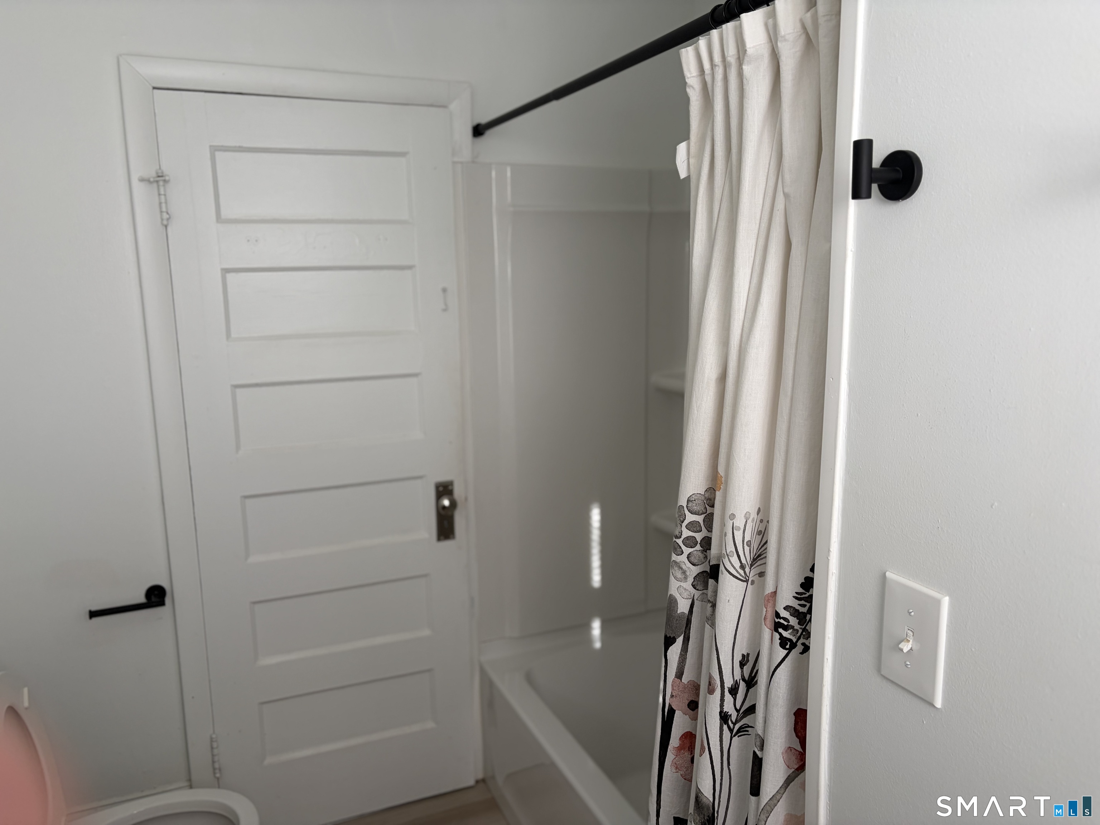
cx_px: 550
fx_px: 826
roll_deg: +1.1
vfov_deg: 53.1
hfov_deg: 67.3
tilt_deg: -9.3
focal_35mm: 26
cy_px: 412
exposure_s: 1/121
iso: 80
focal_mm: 5.96
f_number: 1.6
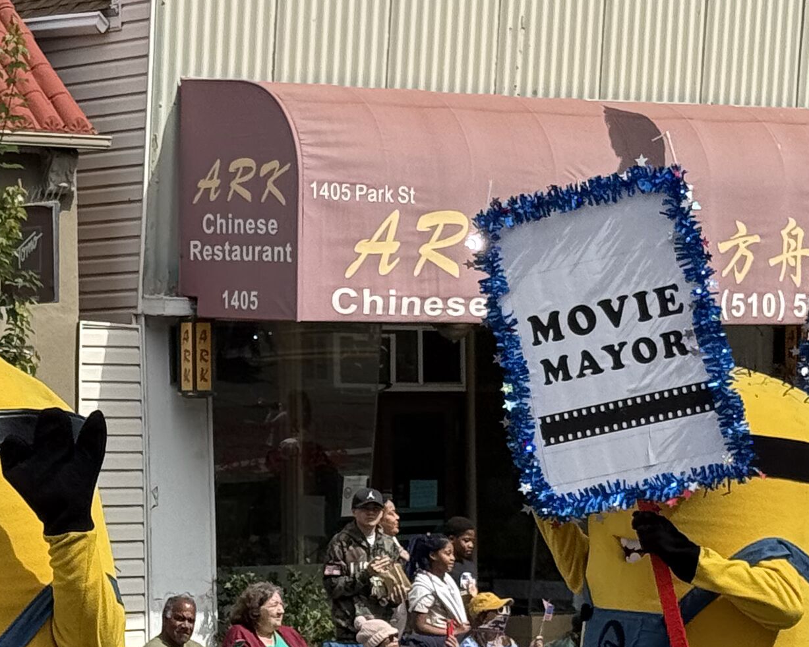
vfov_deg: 10.0
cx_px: 216
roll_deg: -0.5
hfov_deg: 12.5
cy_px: 561
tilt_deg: +0.5
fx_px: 3686
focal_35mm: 154
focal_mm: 6.76
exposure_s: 1/6536
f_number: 1.78
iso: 80
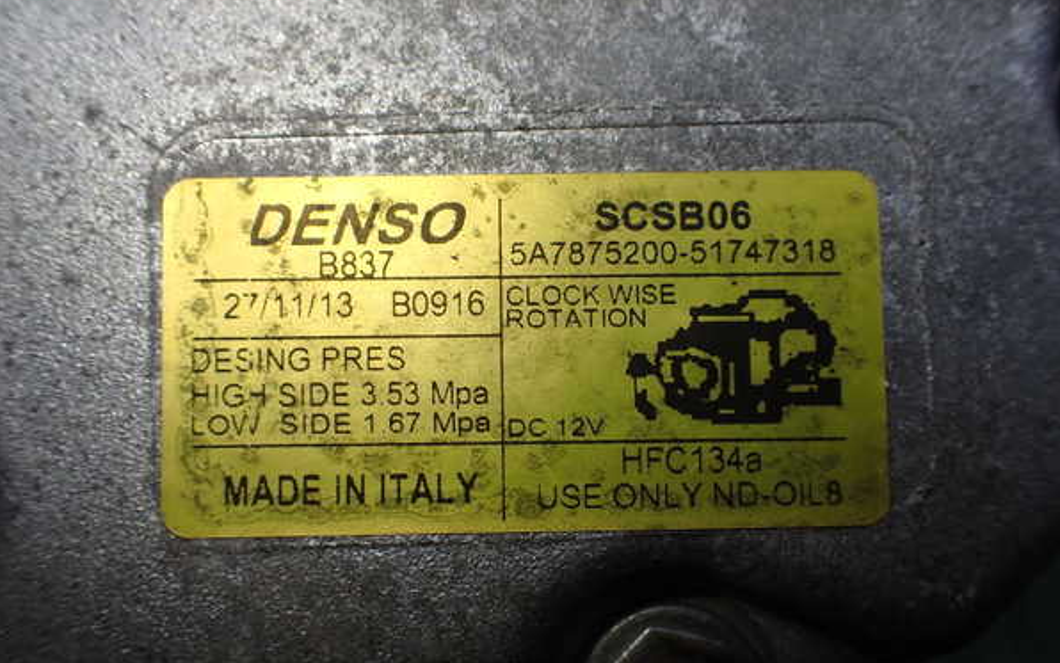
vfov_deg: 39.4
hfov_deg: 59.6
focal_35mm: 32
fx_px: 925
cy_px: 357
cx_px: 528
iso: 100
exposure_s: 1/200
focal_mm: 5.4
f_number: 3.2
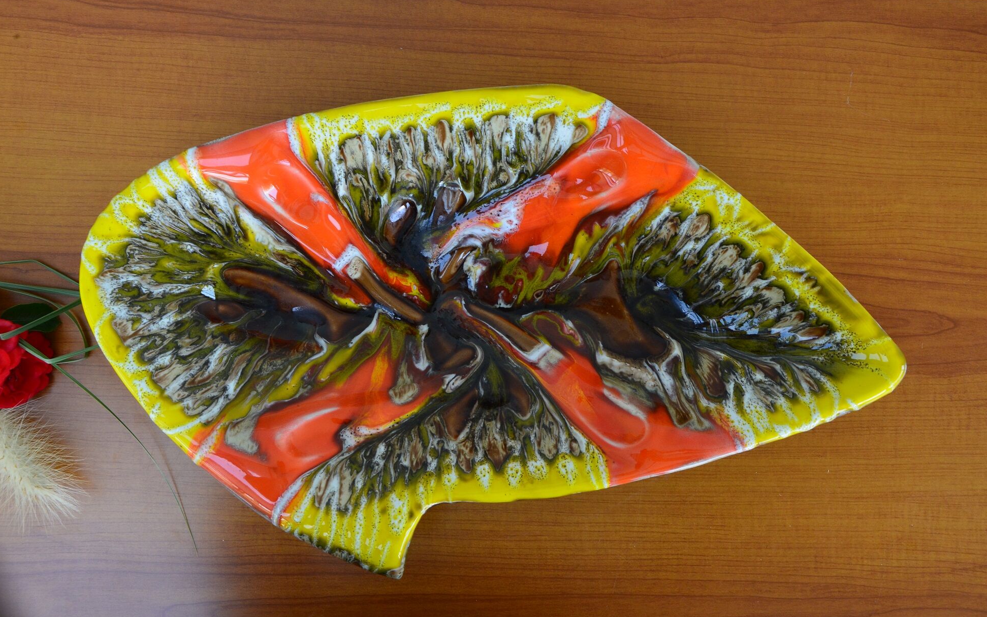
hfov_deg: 58.9
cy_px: 295
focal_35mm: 33
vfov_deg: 38.8
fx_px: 875
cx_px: 489
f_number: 8
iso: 500
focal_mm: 21
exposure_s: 1/60
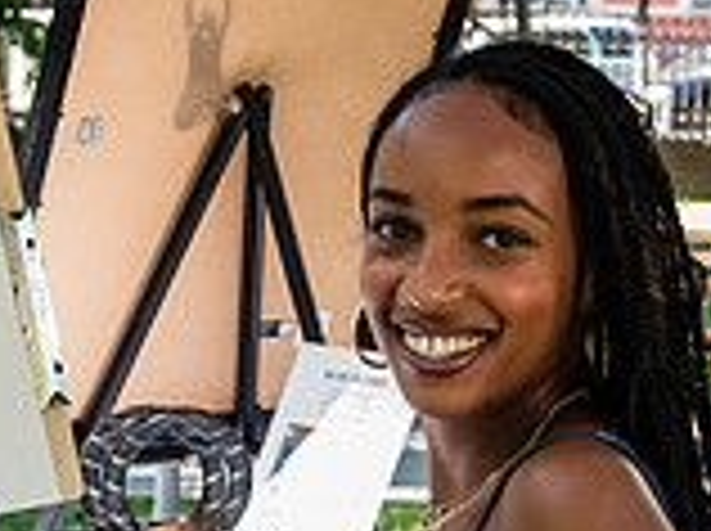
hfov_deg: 11.9
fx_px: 3404
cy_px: 432
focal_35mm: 166
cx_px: 273
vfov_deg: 8.9
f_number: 5
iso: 2000
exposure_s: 1/160
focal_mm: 38
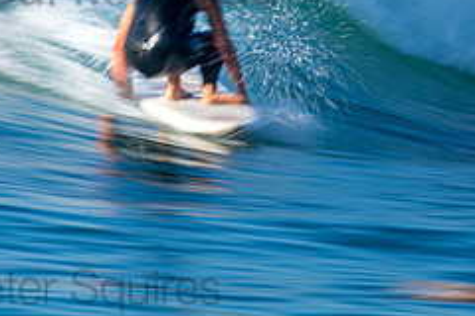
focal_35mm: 1811
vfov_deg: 0.8
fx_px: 23893
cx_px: 67
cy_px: -40
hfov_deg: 1.1
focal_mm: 500
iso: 100
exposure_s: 1/20
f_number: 25
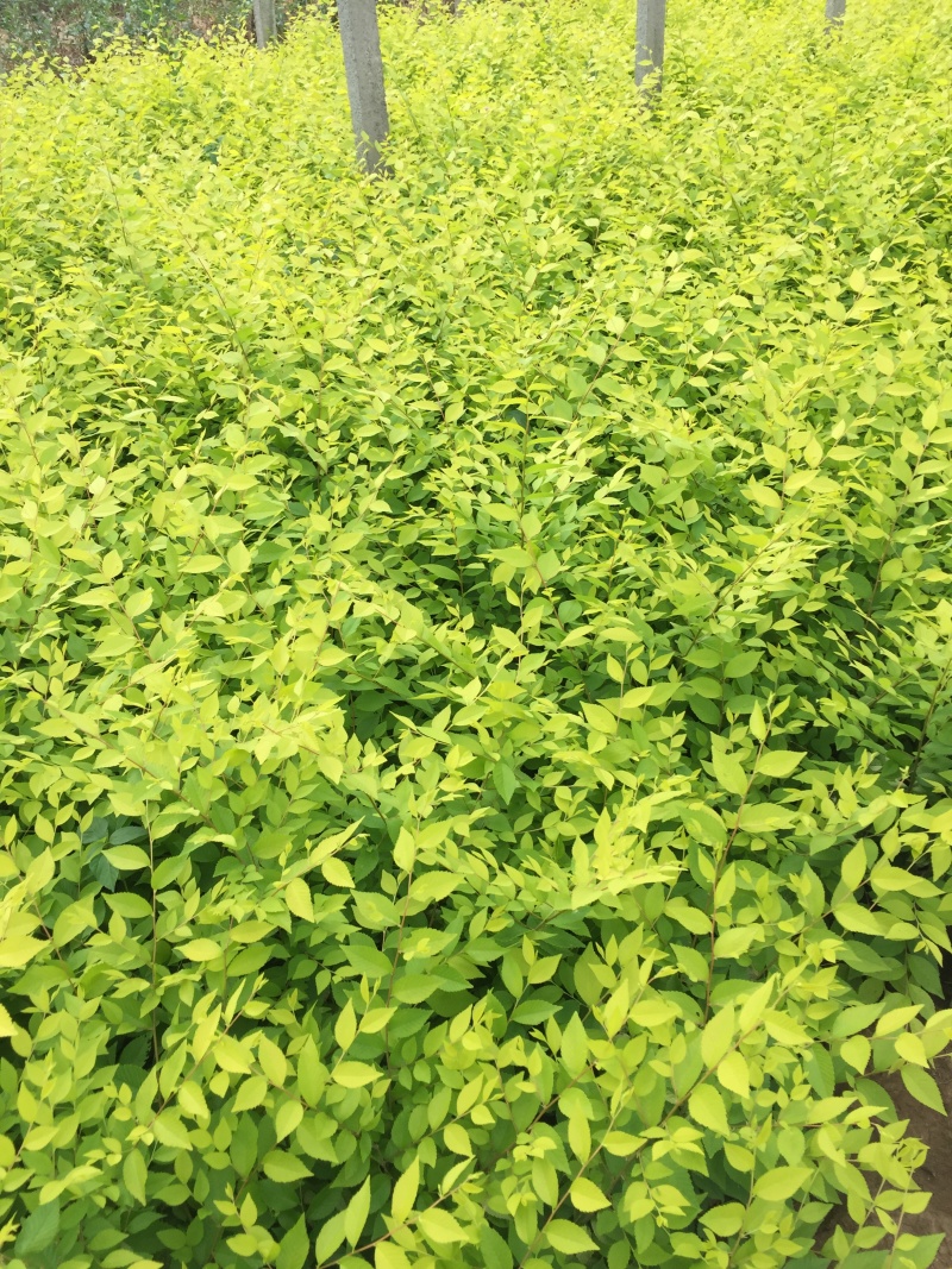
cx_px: 476
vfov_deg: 61.7
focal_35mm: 29
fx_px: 1064
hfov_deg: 48.2
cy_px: 634
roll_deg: -1.4
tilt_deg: -34.9
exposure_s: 1/557
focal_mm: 4.15
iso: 32
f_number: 2.2
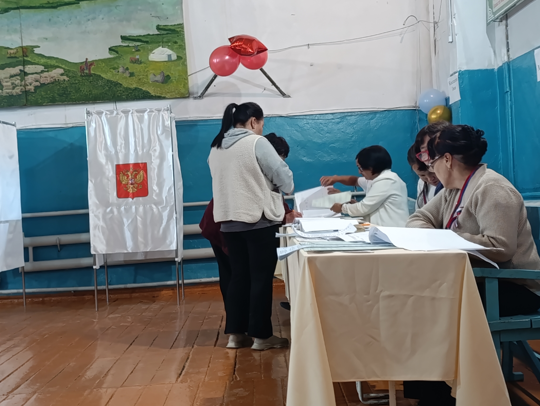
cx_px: 270
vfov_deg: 28.6
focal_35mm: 51
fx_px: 797
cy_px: 203
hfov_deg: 37.4
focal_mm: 6.11
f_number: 1.7
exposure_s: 1/33.3
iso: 1000
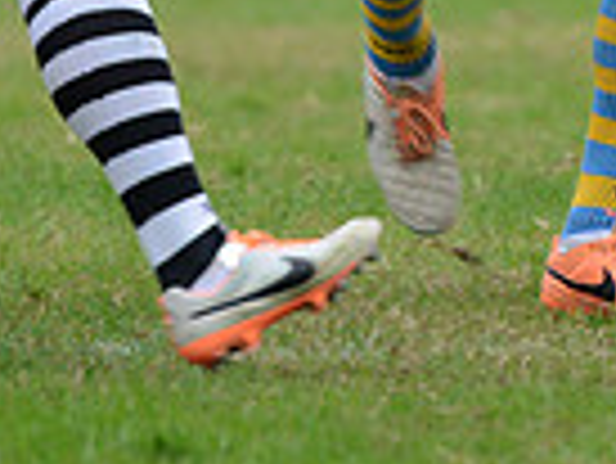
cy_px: -345
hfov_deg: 1.8
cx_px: 508
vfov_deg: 1.4
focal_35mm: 1096
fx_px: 19521
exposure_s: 1/500
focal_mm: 270
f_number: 4
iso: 1600
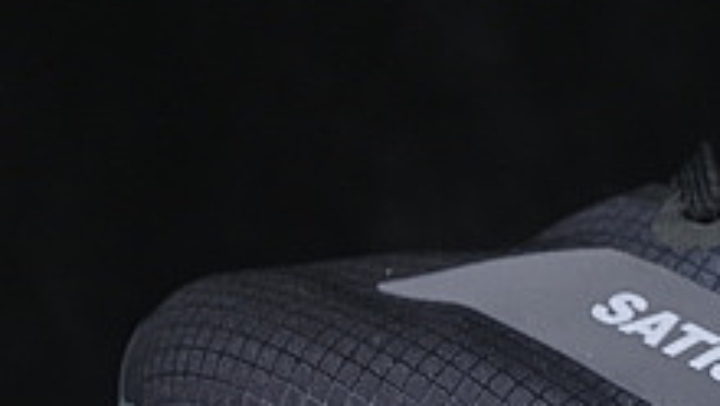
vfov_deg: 3.2
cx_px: 1348
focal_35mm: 386
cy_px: 82
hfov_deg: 5.5
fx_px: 7373
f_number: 6.3
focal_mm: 50
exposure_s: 1/60
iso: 160
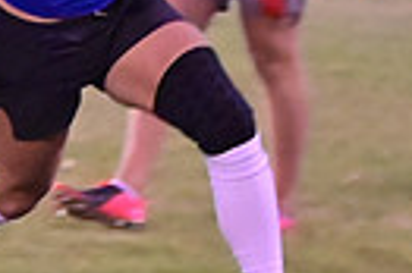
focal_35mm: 828
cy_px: 108
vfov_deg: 1.7
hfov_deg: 2.5
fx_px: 9464
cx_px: -365
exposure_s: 1/320
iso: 6400
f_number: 4
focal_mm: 125
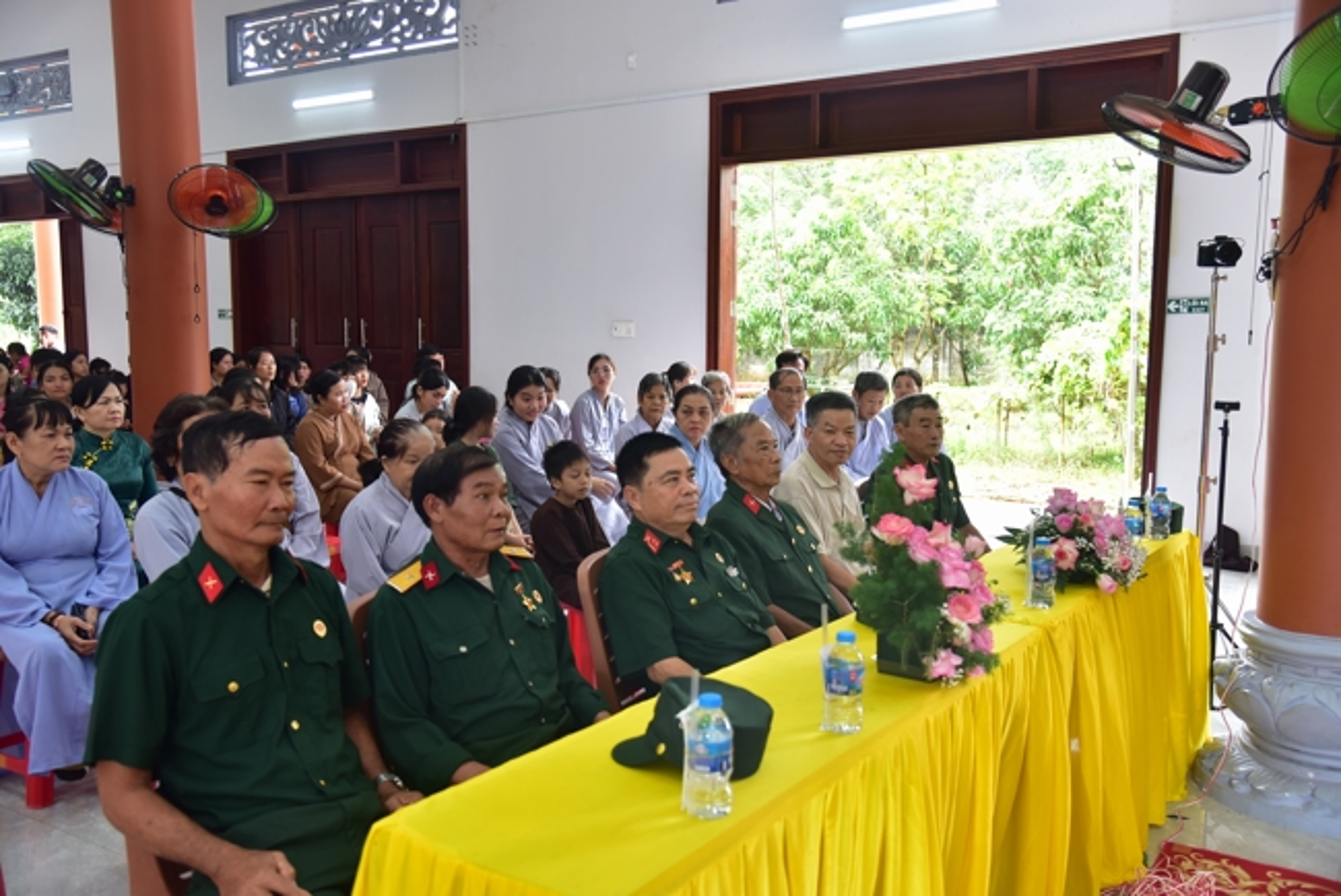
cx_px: 670
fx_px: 1192
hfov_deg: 58.7
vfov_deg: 41.2
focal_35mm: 32
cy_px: 448
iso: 500
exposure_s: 1/80
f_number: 4
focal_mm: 32
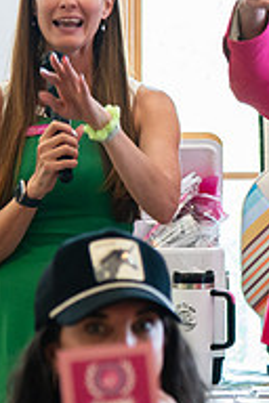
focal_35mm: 310
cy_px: 102
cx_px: 148
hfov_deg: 4.4
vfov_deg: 6.6
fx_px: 3474
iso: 3200
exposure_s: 1/250
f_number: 4
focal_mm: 86
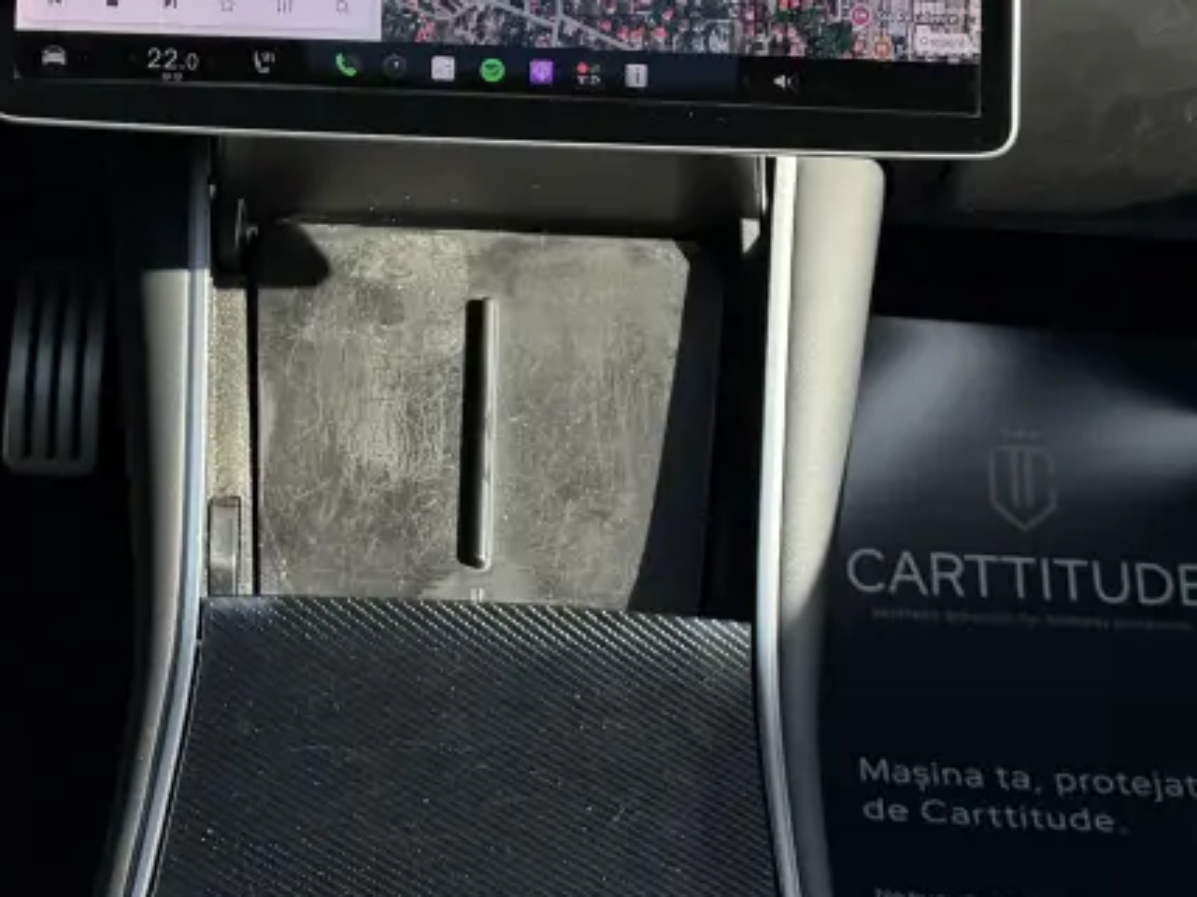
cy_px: -356
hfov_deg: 24.0
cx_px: 348
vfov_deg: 16.9
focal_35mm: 81
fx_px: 2800
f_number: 1.78
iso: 80
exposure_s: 1/677
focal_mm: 6.76
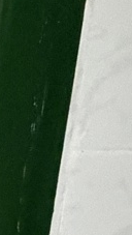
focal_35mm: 129
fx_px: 801
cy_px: 516
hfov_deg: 6.5
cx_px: -472
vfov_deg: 13.4
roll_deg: -0.3
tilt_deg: -15.4
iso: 320
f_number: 2.2
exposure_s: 1/65
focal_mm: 2.22
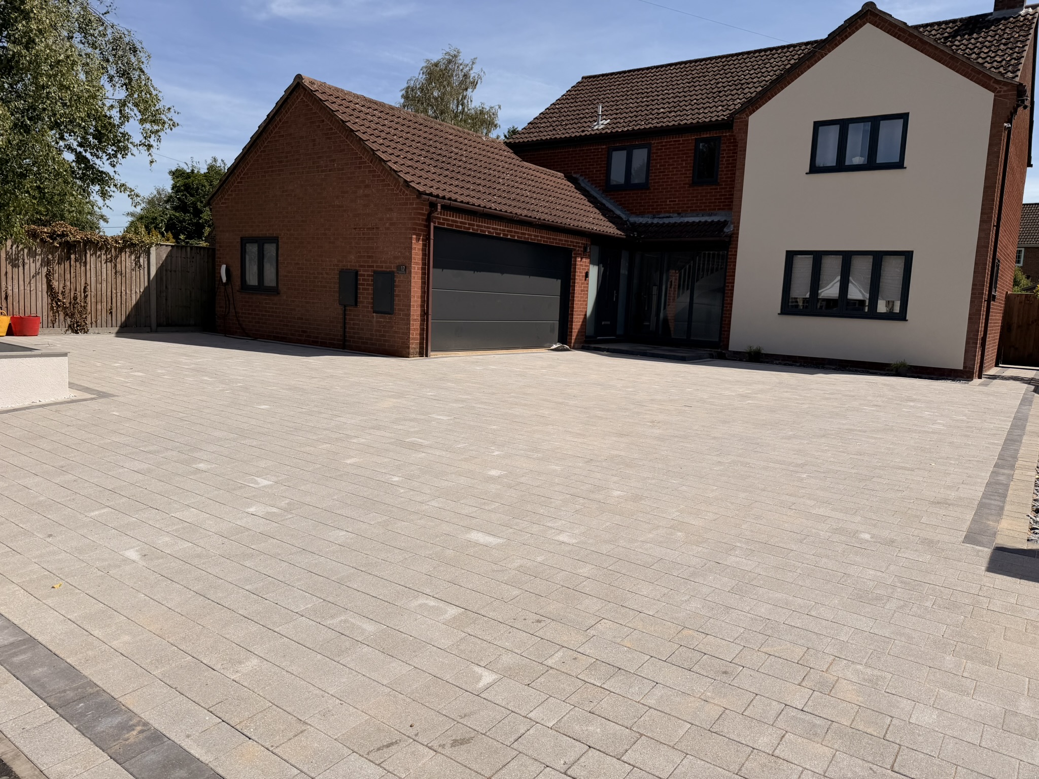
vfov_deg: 56.8
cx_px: 520
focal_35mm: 24
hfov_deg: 71.6
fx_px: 720
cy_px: 390
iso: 80
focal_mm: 6.76
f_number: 1.78
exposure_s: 1/9091
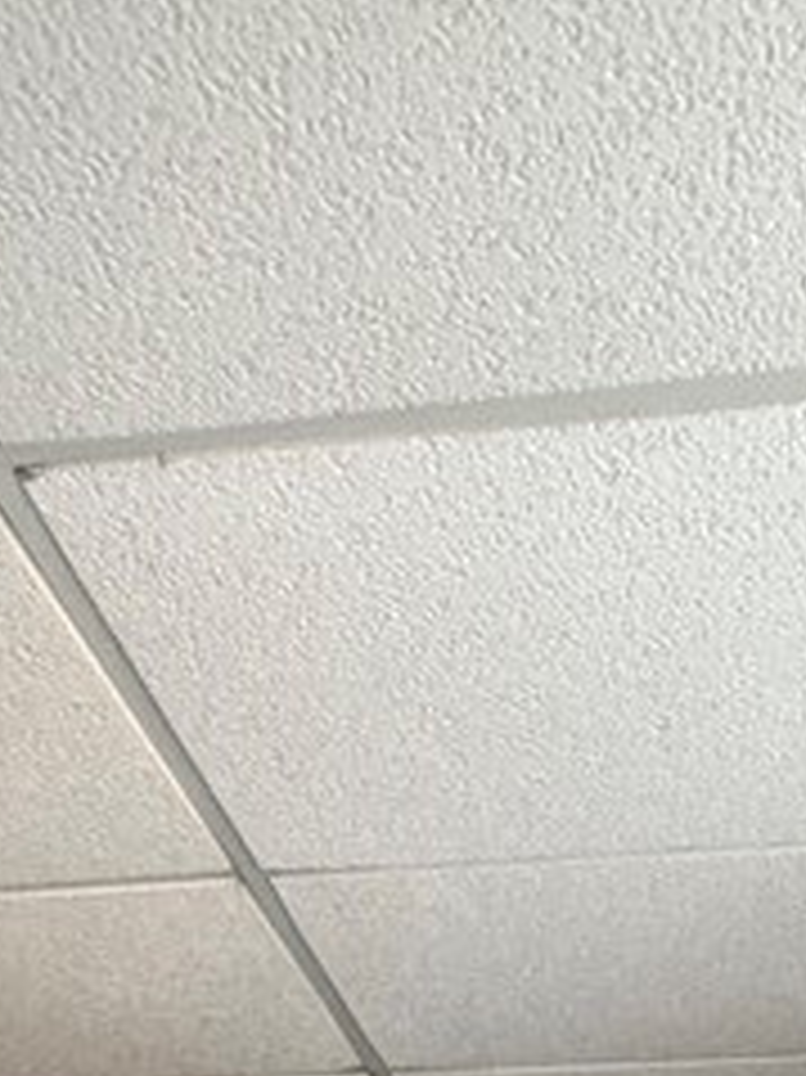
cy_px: 1936
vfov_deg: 21.3
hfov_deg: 24.4
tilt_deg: -9.5
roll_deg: -0.7
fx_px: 1864
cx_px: 432
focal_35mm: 60
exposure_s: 1/60
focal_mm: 2.22
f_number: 2.2
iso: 800
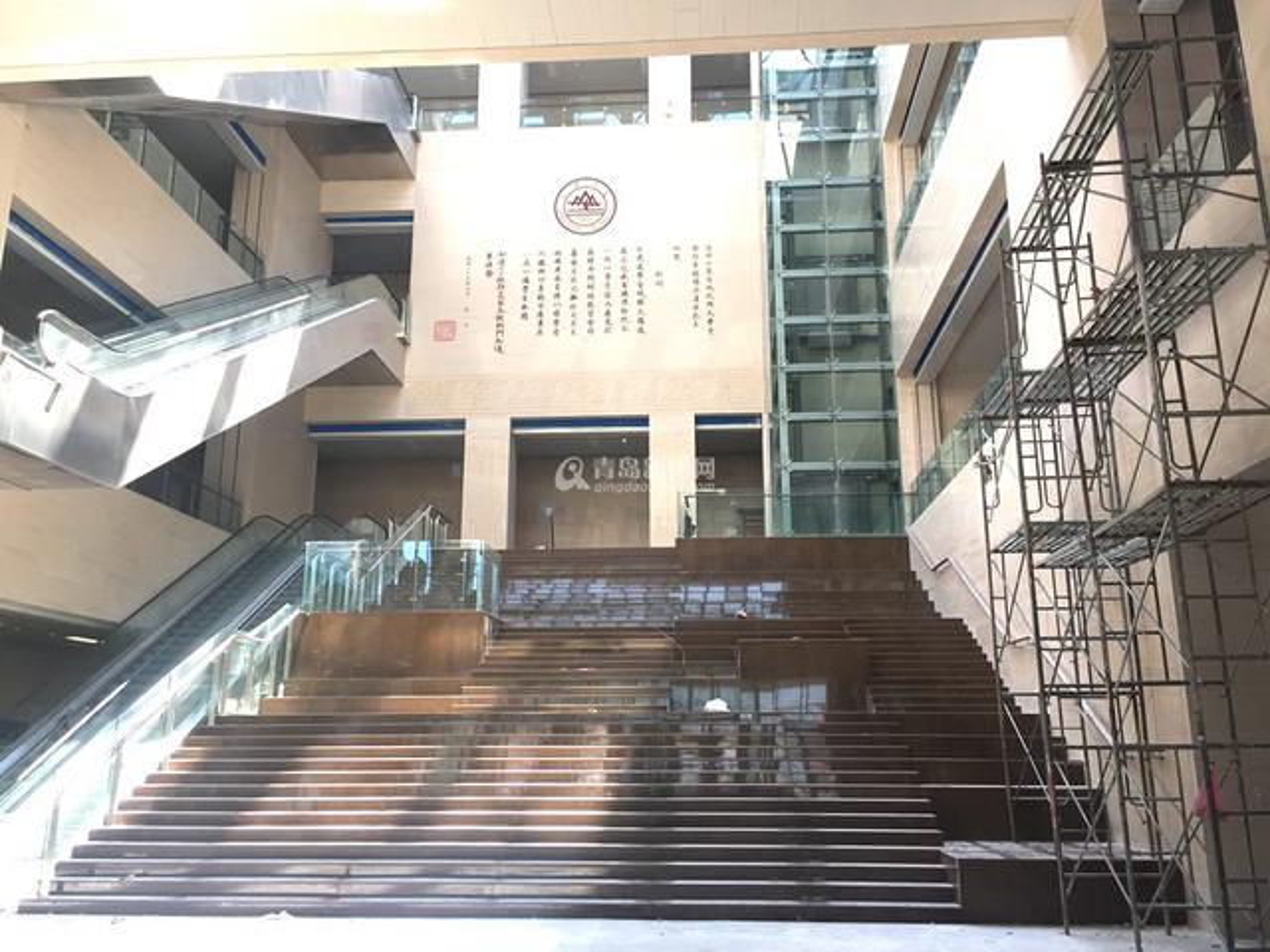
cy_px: 476
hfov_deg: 61.7
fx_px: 1064
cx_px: 635
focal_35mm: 29
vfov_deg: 48.2
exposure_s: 1/100
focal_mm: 4.15
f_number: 2.2
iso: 40
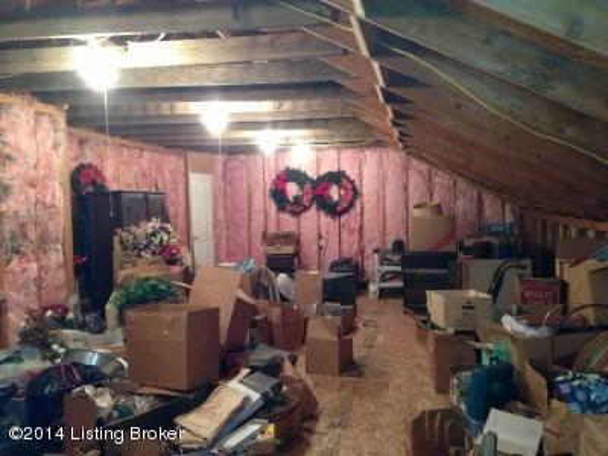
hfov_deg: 55.4
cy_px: 228
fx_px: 580
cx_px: 304
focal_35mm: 33
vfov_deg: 42.9
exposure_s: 1/20
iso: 500
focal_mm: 4.13
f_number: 2.4
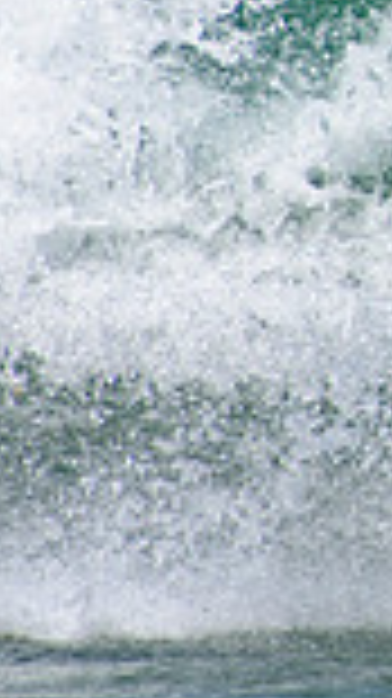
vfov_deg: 0.9
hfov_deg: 0.5
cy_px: -92
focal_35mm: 2351
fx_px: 43515
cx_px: 1176
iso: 320
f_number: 5.6
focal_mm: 400
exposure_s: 1/2000
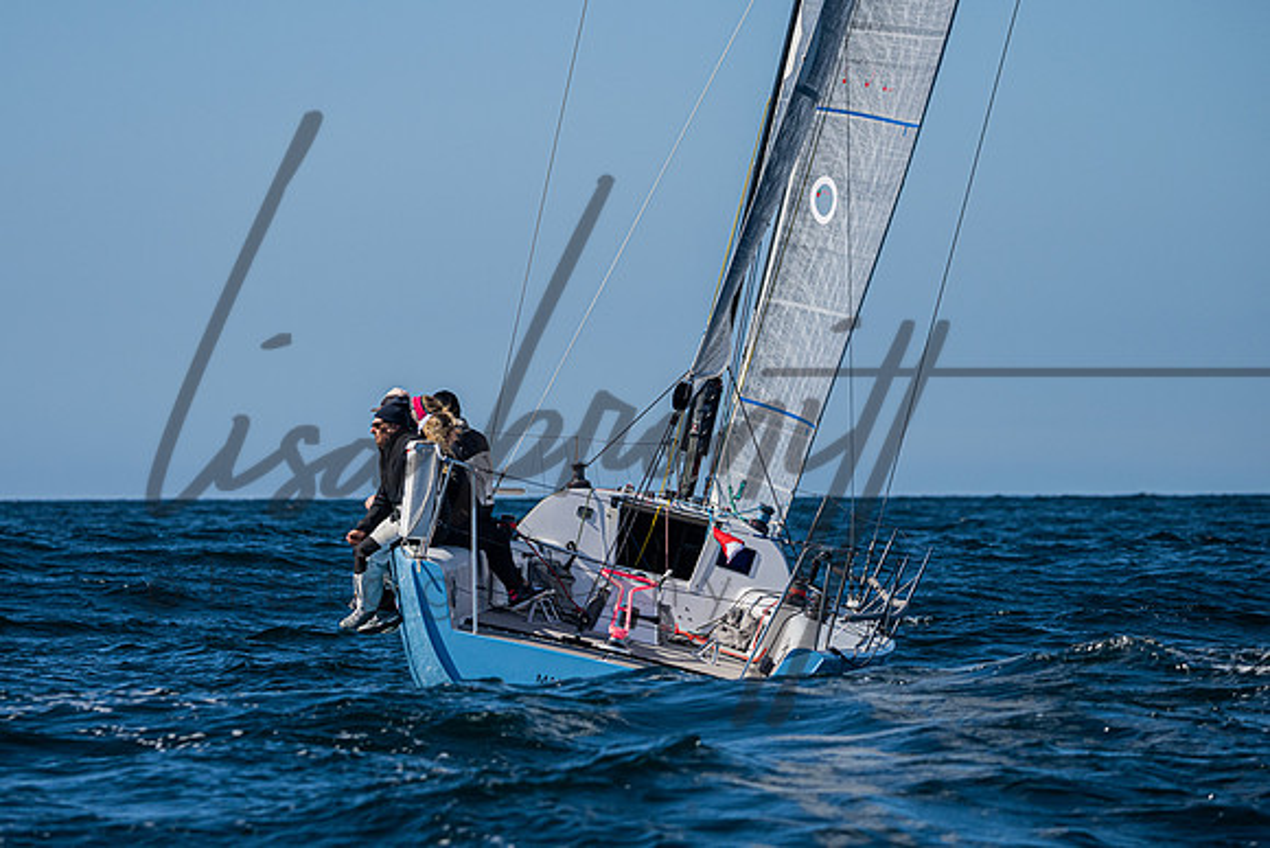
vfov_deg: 5.6
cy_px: 358
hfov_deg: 8.3
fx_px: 8726
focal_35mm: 247
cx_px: 565
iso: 400
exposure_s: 1/5000
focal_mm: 180
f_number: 4.8
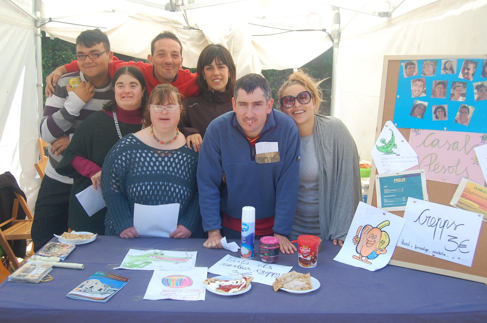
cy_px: 162
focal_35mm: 34
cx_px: 244
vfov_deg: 38.2
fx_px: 466
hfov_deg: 55.2
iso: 200
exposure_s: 1/125
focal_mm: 23
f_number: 5.6
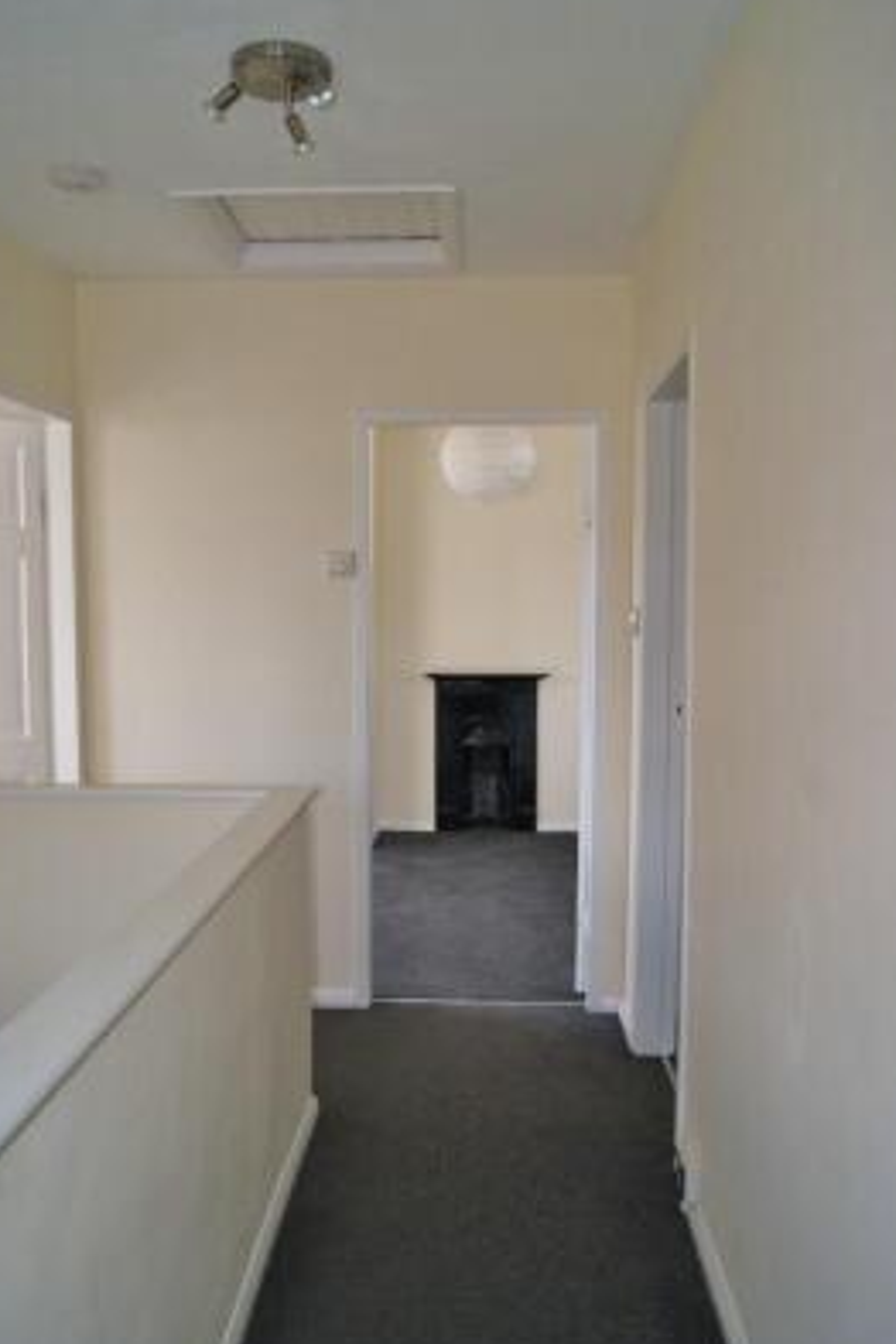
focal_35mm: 30
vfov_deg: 61.9
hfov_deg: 43.6
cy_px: 662
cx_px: 405
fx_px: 1120
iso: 400
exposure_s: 1/80
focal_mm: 18
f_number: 5.6
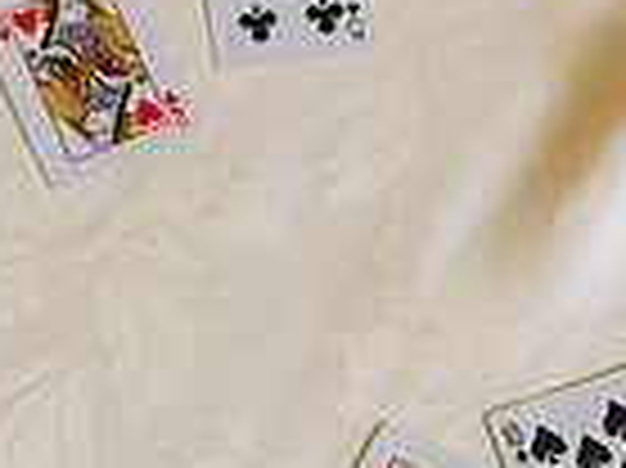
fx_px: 2277
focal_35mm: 126
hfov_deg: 15.7
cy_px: 520
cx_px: 276
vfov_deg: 11.6
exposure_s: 1/200
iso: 3200
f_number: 2.8
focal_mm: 29
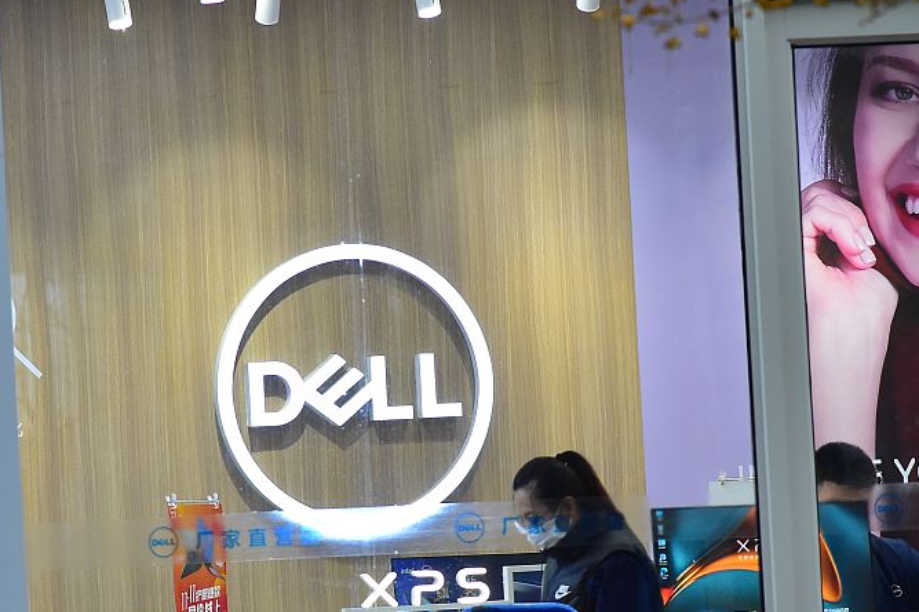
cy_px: 424
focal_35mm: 540
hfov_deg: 3.8
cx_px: 316
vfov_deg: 2.5
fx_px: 13778
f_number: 6.3
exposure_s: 1/400
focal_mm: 300
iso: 3200
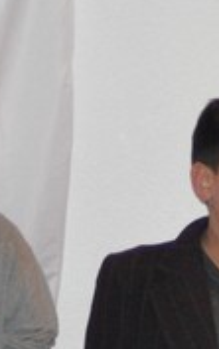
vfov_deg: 3.4
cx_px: 775
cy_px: 247
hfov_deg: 2.1
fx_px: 5887
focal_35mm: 618
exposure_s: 1/160
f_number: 4
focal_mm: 70
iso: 3200
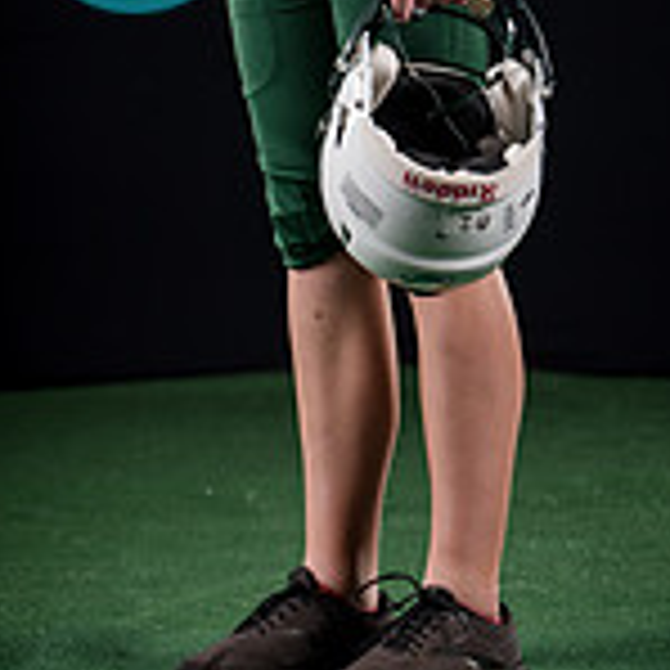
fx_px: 5496
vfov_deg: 6.9
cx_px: 405
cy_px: -148
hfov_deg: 7.0
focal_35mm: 251
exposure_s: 1/125
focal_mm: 98
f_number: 3.5
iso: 200
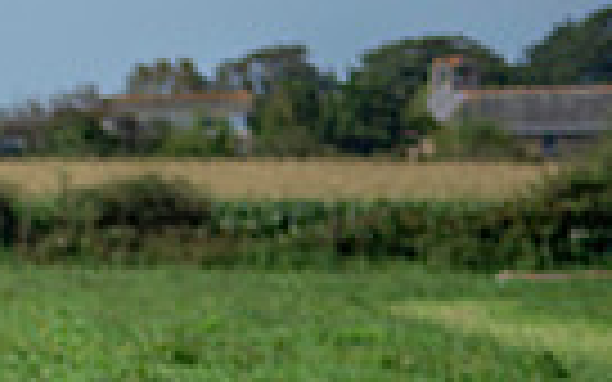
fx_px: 4136
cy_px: 640
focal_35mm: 248
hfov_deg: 8.0
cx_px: -680
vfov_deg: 5.2
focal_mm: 38
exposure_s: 1/2000
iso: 100
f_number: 3.2
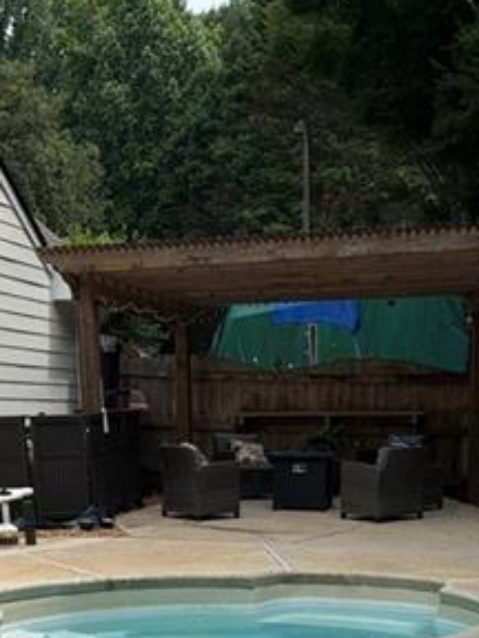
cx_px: 228
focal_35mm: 64
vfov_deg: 28.5
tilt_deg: -5.4
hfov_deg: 22.9
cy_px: 627
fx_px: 1181
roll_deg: -0.3
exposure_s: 1/3425
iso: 80
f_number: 1.78
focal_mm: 6.76
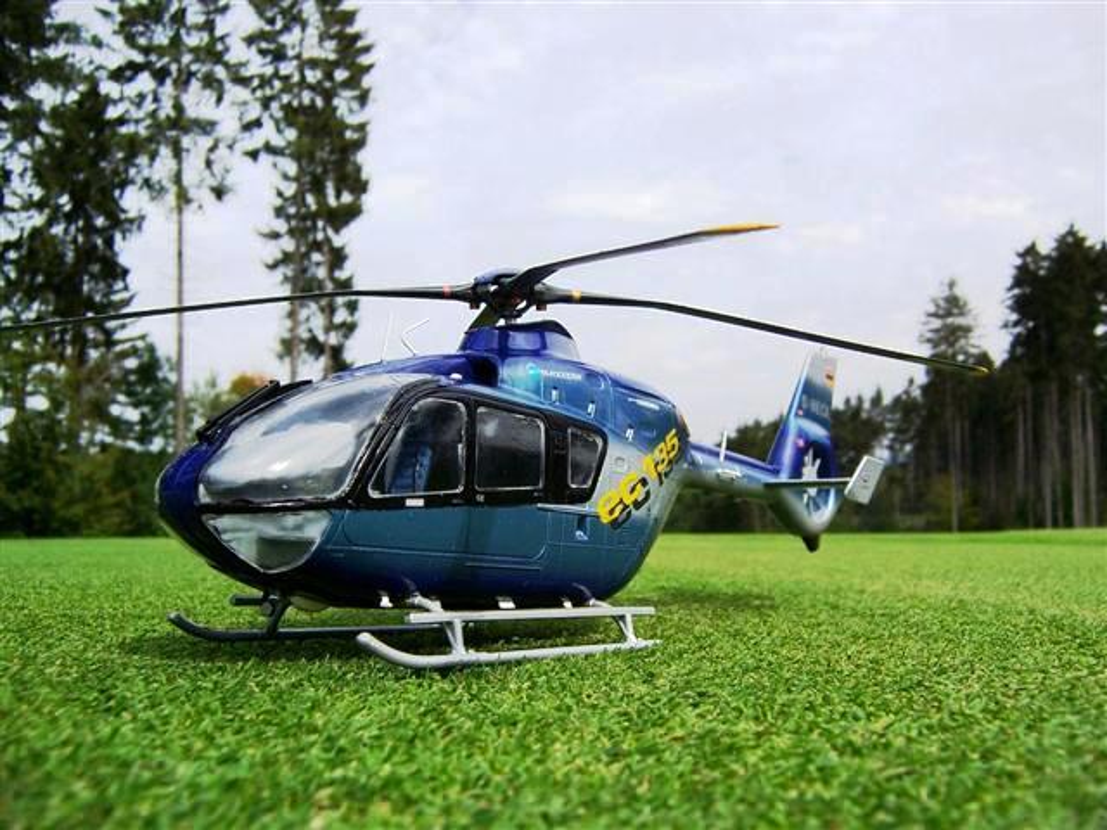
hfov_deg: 55.4
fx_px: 1055
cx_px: 554
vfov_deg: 42.9
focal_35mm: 33
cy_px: 415
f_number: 3.4
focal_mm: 5.5
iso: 80
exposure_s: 1/750
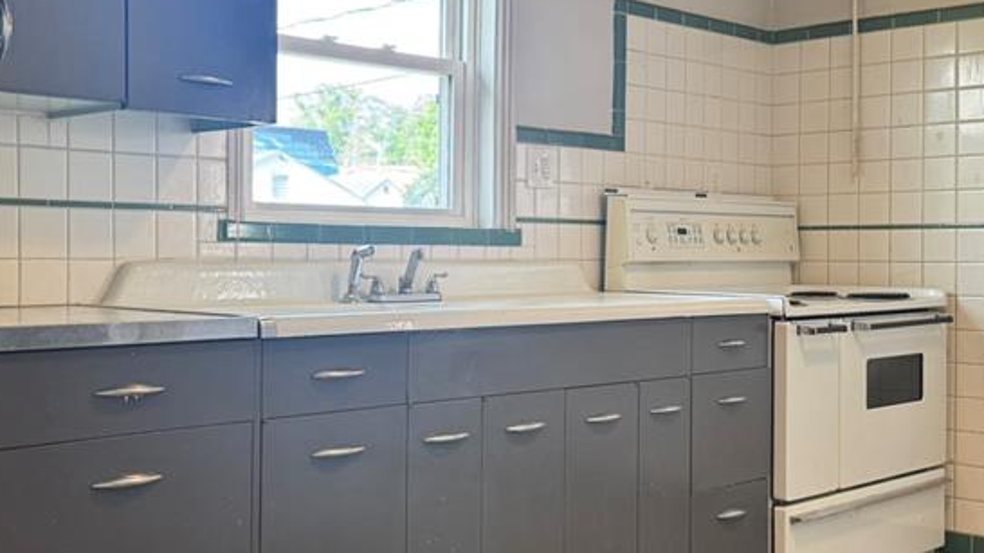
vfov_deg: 24.4
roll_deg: -0.9
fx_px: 1278
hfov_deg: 41.9
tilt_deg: -0.5
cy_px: 267
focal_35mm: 49
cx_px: 391
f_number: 1.78
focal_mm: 6.76
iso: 125
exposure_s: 1/120
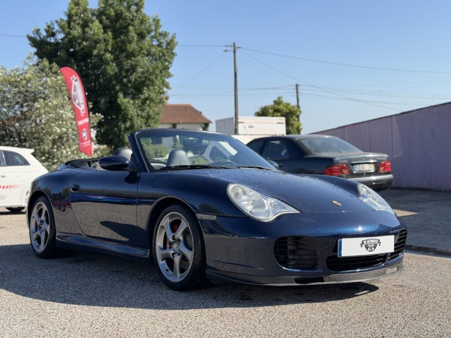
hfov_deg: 39.7
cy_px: 169
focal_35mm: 48
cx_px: 226
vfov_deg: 30.3
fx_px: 625
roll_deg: +1.2
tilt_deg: -2.7
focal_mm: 6.76
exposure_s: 1/2415
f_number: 1.78
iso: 80
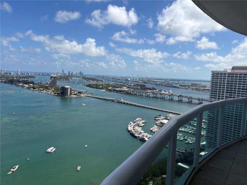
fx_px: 186
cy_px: 92
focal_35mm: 26
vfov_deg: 53.1
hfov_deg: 67.3
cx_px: 124
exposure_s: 1/4950
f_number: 1.6
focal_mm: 5.96
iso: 50
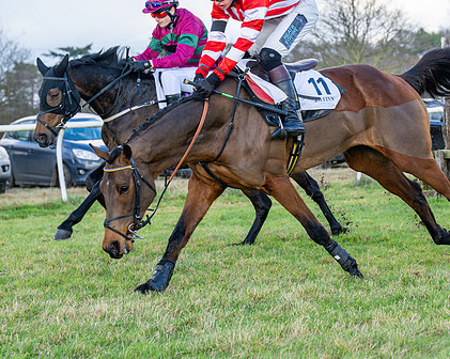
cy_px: 83
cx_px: 390
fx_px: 1836
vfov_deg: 11.1
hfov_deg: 13.9
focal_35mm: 138
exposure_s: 1/2000
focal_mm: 70
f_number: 4
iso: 500
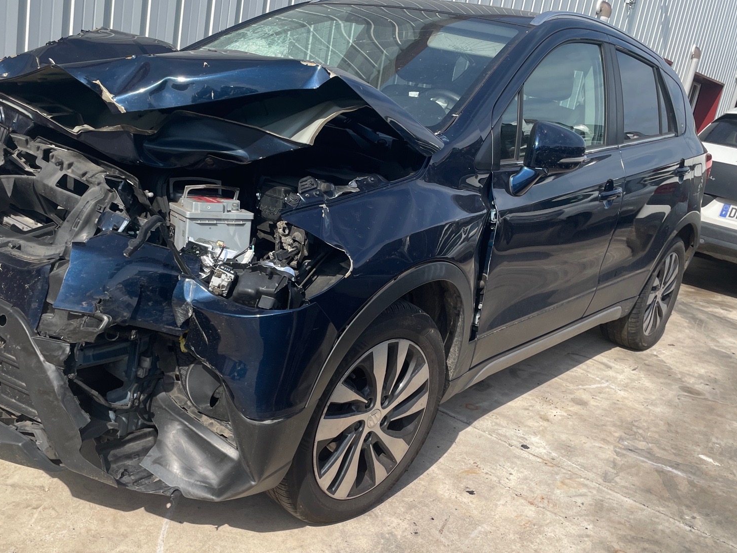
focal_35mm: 34
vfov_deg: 41.8
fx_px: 724
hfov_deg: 53.7
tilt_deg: -10.1
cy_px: 256
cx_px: 308
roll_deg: -9.8
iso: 32
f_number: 1.6
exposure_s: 1/2053
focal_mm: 4.2
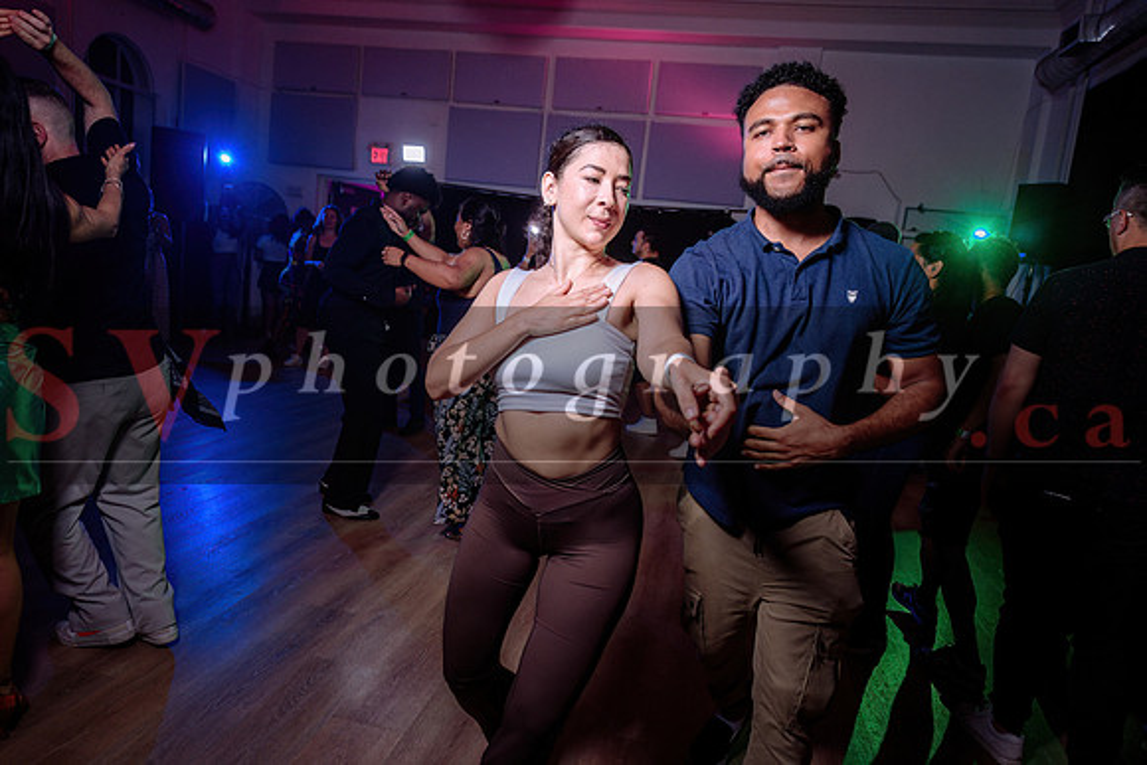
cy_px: 382
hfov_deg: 73.7
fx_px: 765
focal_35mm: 24
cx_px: 574
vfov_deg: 53.2
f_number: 3.5
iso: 800
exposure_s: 1/60
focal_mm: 24
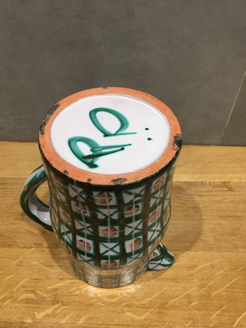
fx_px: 275
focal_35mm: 29
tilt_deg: -48.9
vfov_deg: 61.7
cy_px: 164
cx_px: 123
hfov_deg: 48.2
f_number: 2.2
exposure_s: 1/33
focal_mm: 4.15
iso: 80
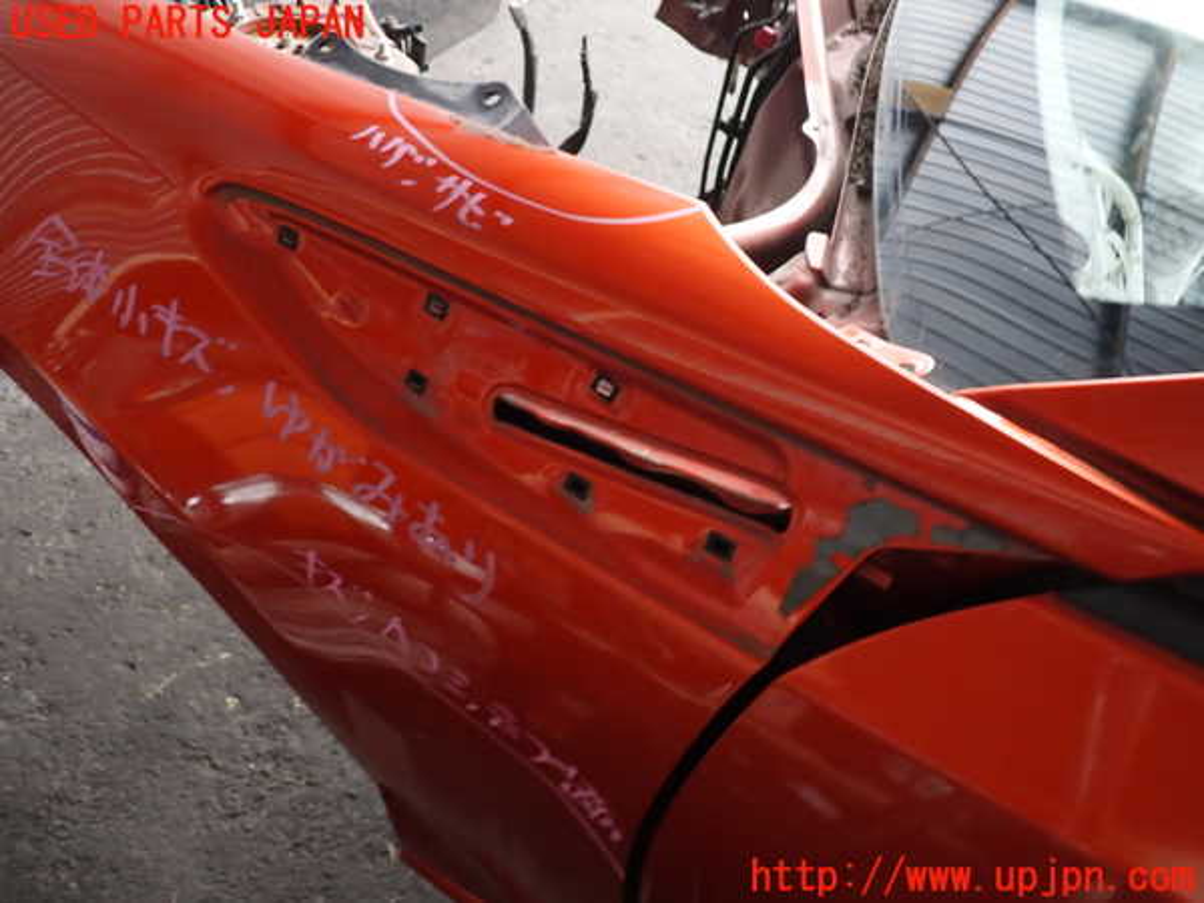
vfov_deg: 46.8
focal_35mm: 30
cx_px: 602
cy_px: 452
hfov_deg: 60.0
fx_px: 1043
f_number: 2.3
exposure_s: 1/60
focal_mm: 5.4
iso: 100
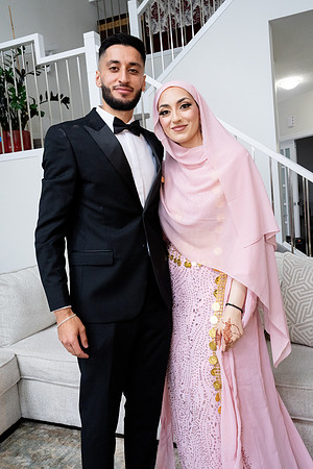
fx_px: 417
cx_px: 156
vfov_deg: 58.7
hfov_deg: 41.1
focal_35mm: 32
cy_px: 234
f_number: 9
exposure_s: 1/160
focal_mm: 32
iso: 6400
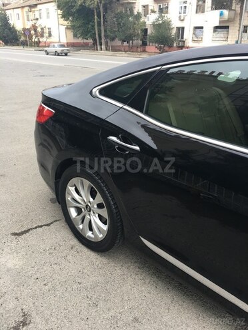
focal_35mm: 29
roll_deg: +0.3
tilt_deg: -23.1
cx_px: 124
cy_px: 165
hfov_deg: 48.2
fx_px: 277
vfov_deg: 61.7
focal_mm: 4.15
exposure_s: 1/100
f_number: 2.2
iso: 32
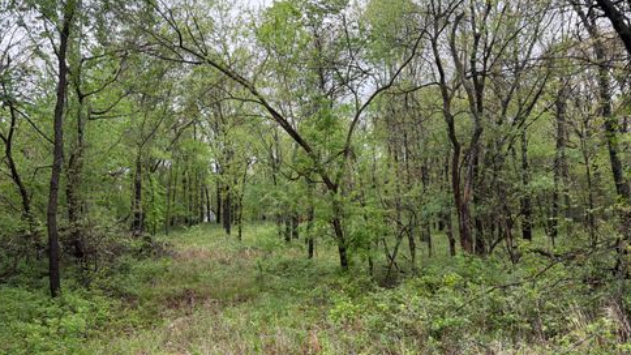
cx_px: 310
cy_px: 178
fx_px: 452
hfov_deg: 69.9
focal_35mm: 27
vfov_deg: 42.9
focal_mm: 6.76
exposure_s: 1/278
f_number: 1.78
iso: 80
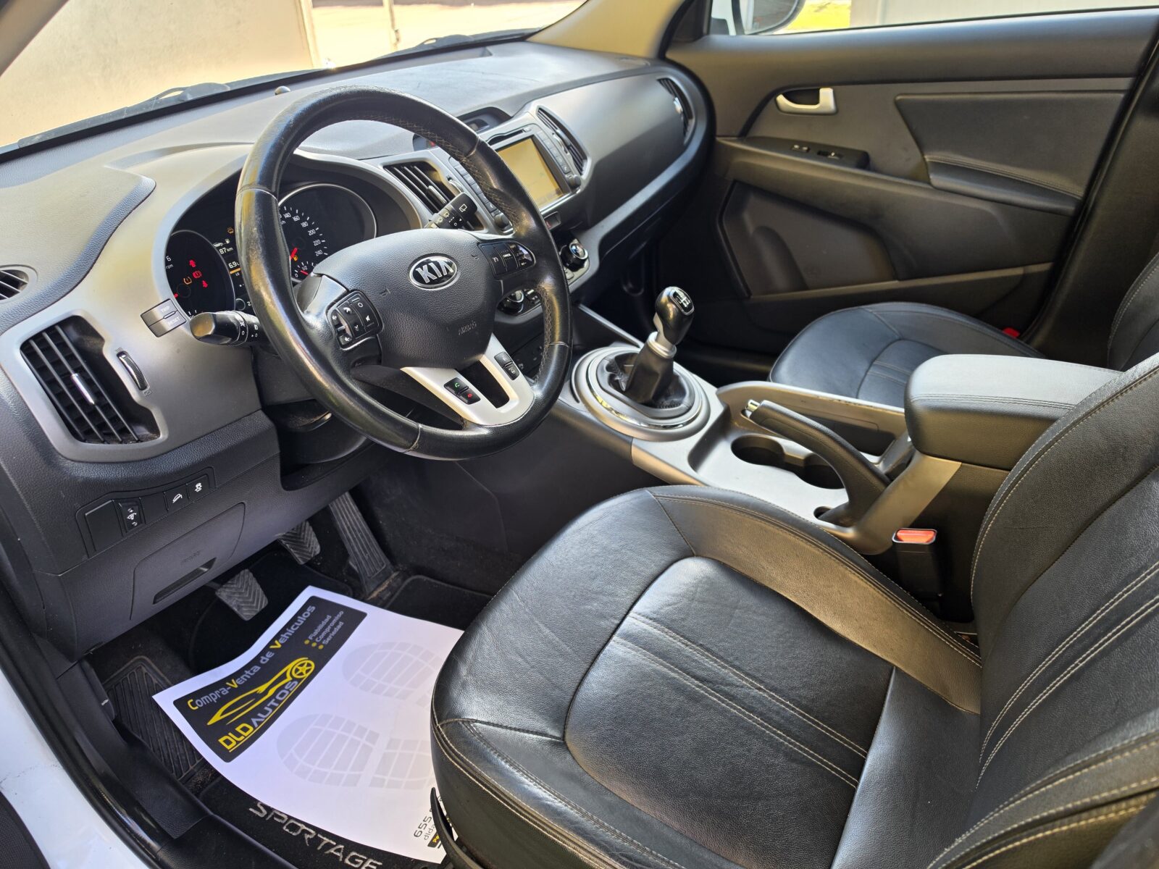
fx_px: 770
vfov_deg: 58.9
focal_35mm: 23
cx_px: 580
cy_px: 434
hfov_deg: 73.9
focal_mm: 6.5
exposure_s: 1/180
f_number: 1.4
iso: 64
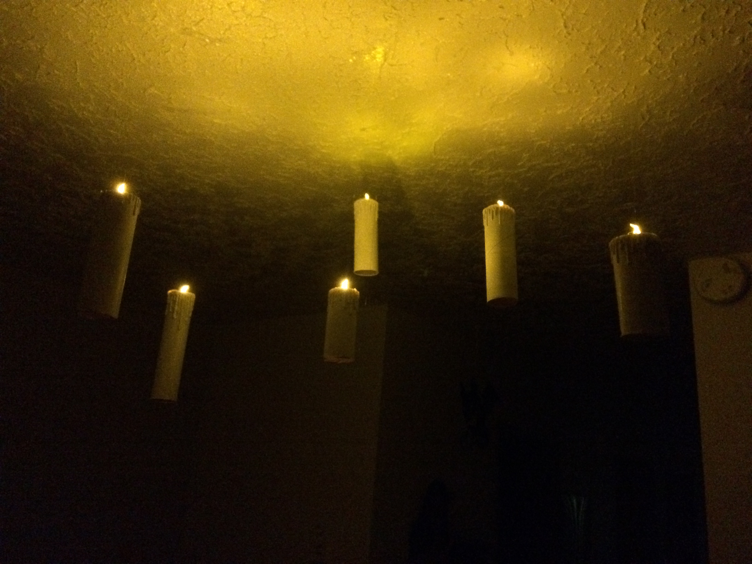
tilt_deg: +17.9
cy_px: 282
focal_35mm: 29
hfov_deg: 61.7
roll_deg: -4.1
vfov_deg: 48.2
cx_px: 376
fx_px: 630
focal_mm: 4.15
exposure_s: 1/15
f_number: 2.2
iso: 2000
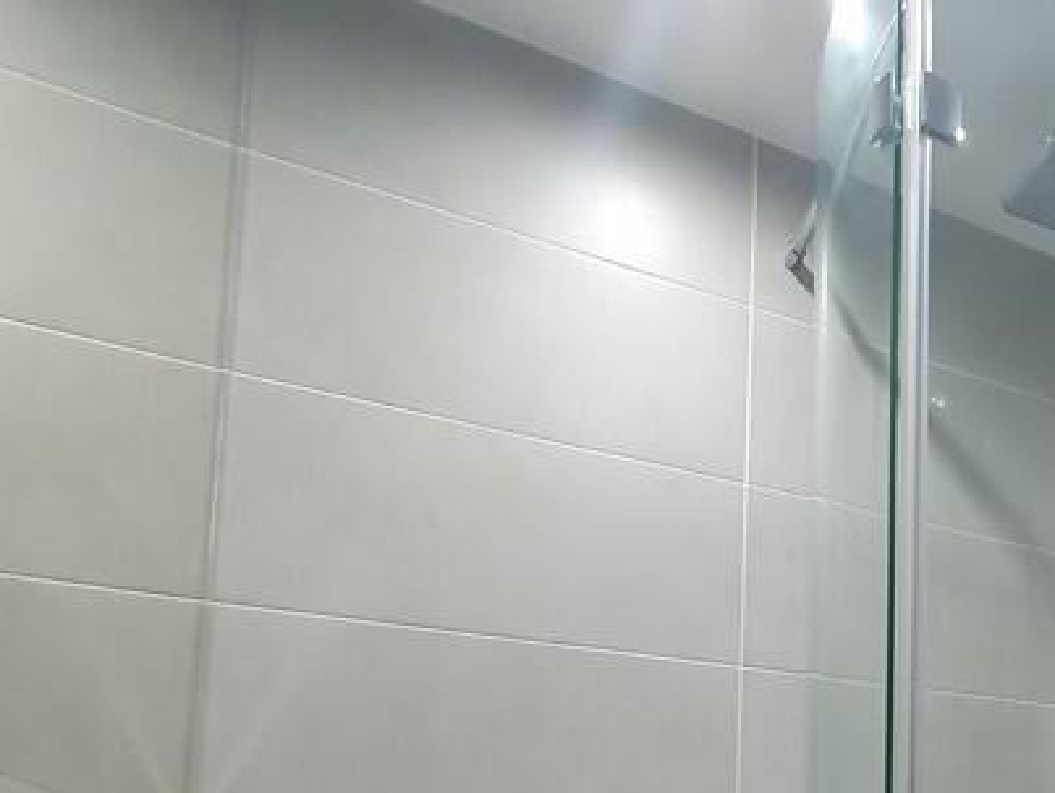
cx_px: 1288
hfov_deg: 39.0
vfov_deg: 37.2
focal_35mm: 33
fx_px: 1007
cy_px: 837
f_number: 2.2
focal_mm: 1.8
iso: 250
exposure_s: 1/50
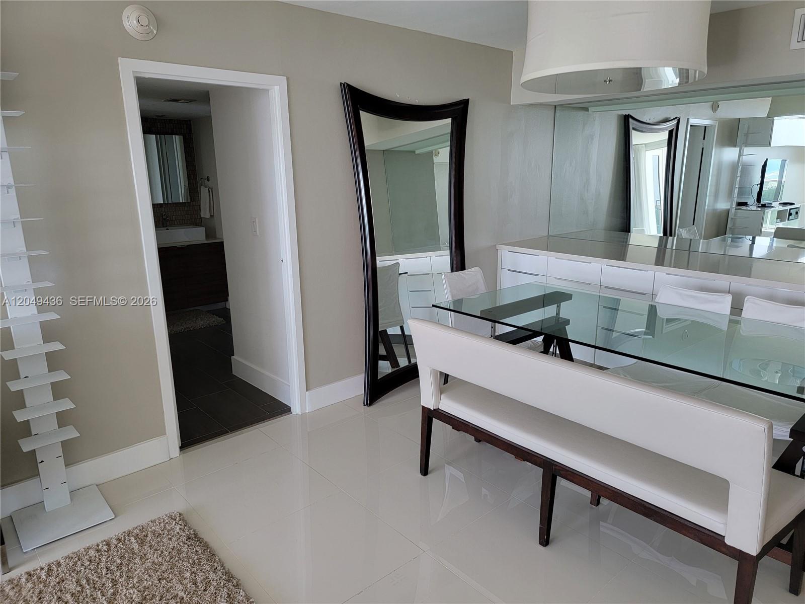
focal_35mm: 24
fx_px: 558
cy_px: 302
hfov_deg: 71.6
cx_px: 402
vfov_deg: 56.8
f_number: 1.8
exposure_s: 1/120
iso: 160
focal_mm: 6.7
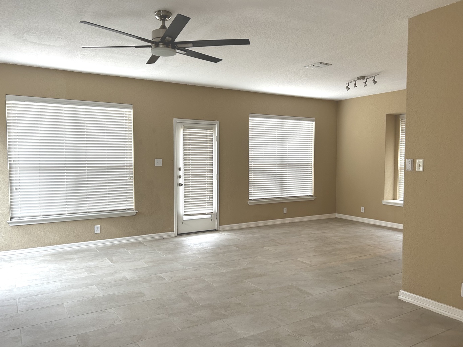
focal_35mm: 27
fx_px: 361
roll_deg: +0.1
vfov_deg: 51.3
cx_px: 226
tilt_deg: -0.9
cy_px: 178
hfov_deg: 65.3
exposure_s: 1/121
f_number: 1.5
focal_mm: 5.7
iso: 100
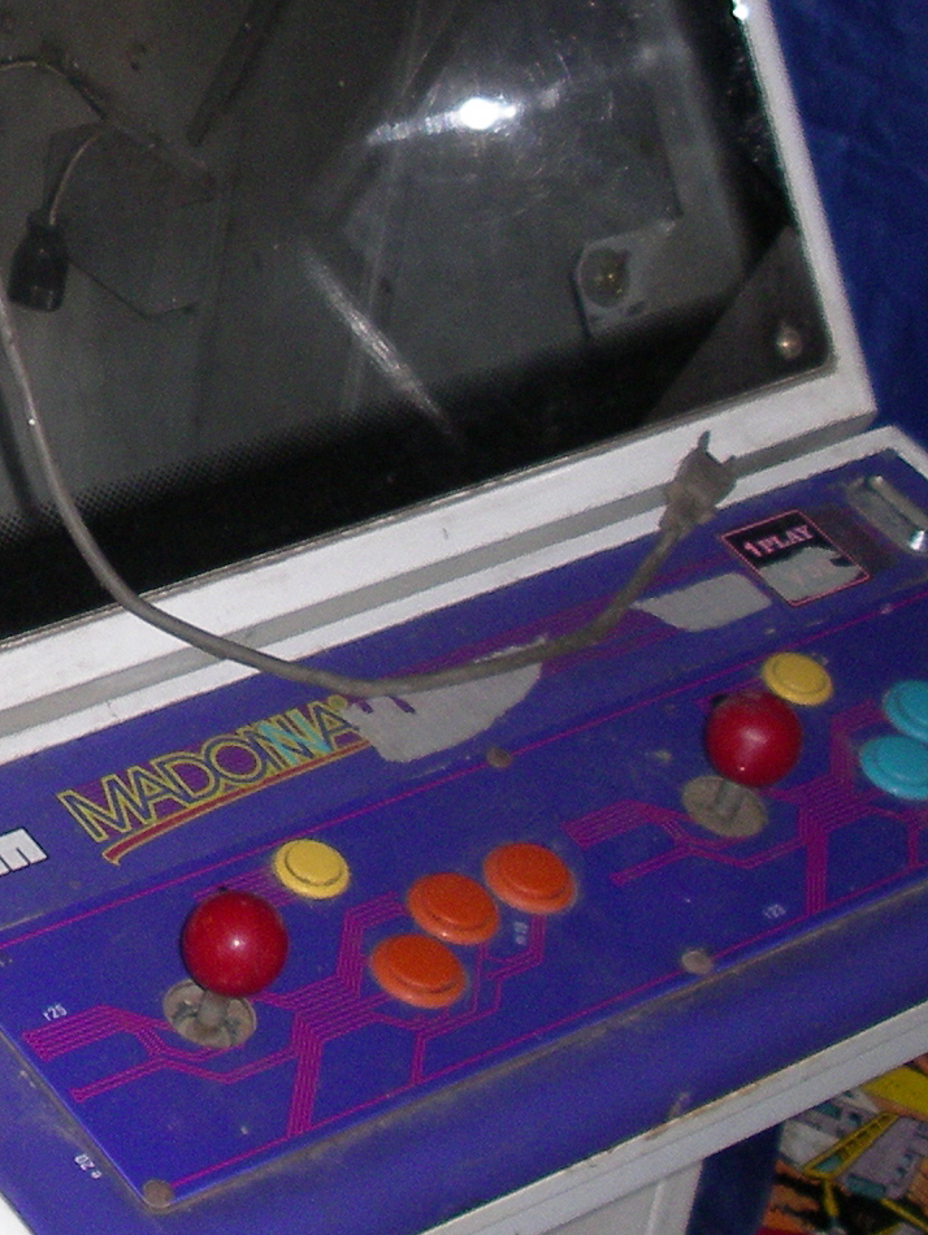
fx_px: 4248
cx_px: -356
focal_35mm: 119
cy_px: 129
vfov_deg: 16.3
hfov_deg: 12.0
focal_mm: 7.8
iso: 200
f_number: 2.8
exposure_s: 1/40
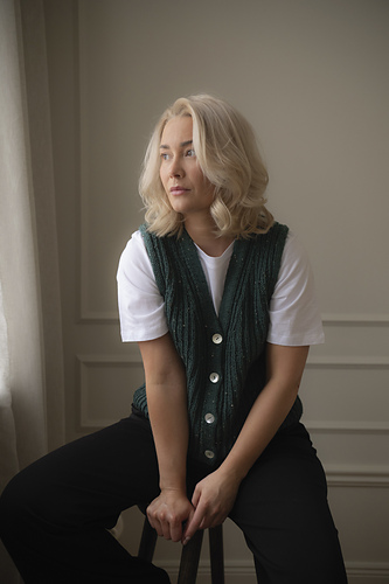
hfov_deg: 27.0
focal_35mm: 50
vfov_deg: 39.6
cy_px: 292
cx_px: 194
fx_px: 811
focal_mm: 50
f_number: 4
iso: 1250
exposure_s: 1/200
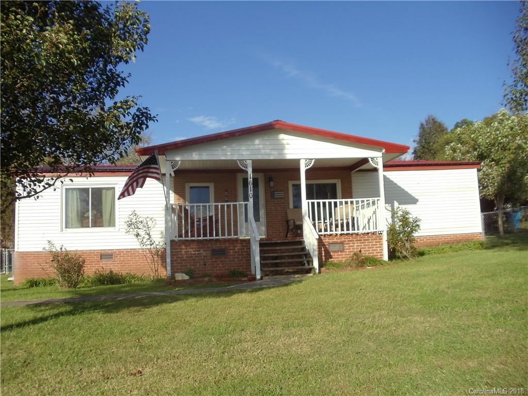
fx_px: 671
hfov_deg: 42.9
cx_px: 264
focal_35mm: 44
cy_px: 198
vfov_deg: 32.9
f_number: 7.1
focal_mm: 6
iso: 80
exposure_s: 1/250
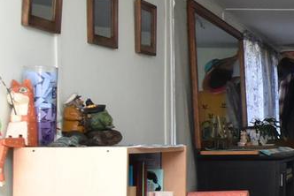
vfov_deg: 17.5
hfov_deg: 17.1
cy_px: 137
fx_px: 638
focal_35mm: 78
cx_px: 623
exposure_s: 1/80
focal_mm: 12
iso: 800
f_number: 9
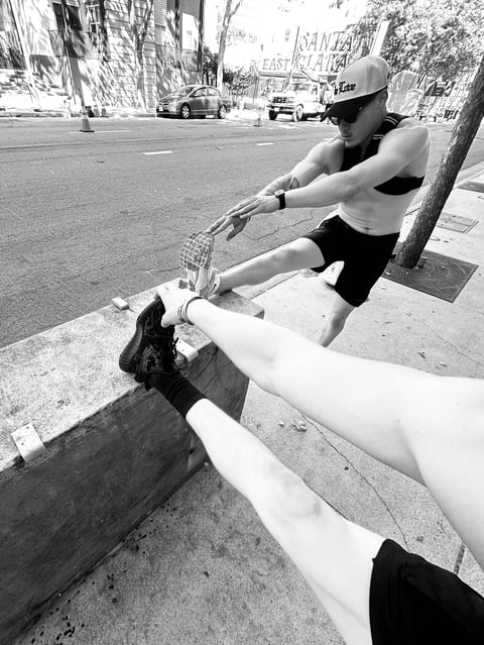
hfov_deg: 85.7
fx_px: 261
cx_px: 242
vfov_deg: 102.0
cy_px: 322
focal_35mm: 14
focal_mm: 2.22
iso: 50
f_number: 2.2
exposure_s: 1/99
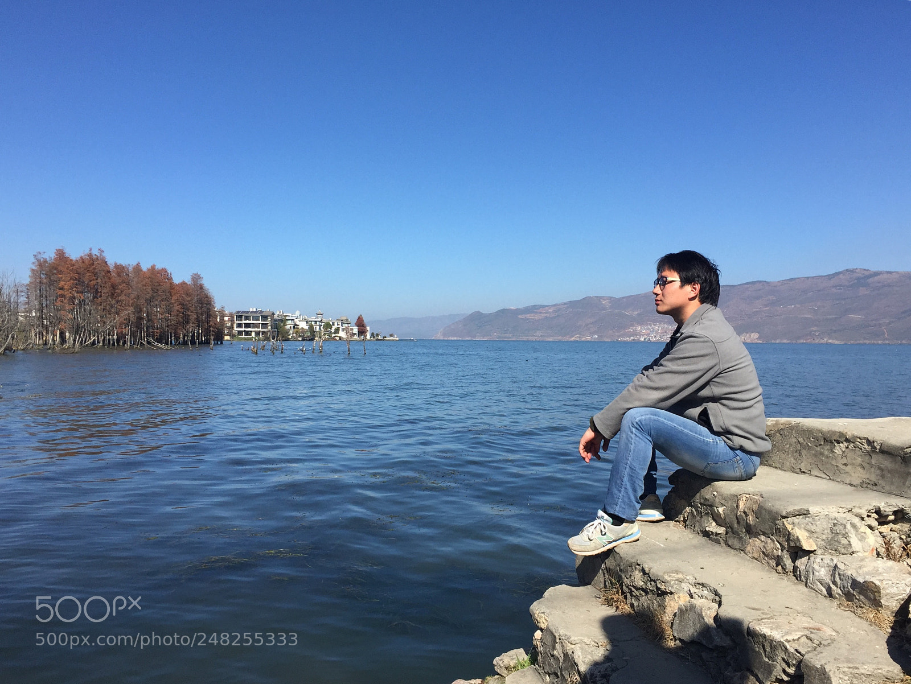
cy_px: 342
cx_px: 456
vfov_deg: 48.3
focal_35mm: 29
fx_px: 764
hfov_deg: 61.6
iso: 32
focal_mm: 4.15
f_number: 2.2
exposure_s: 1/2475
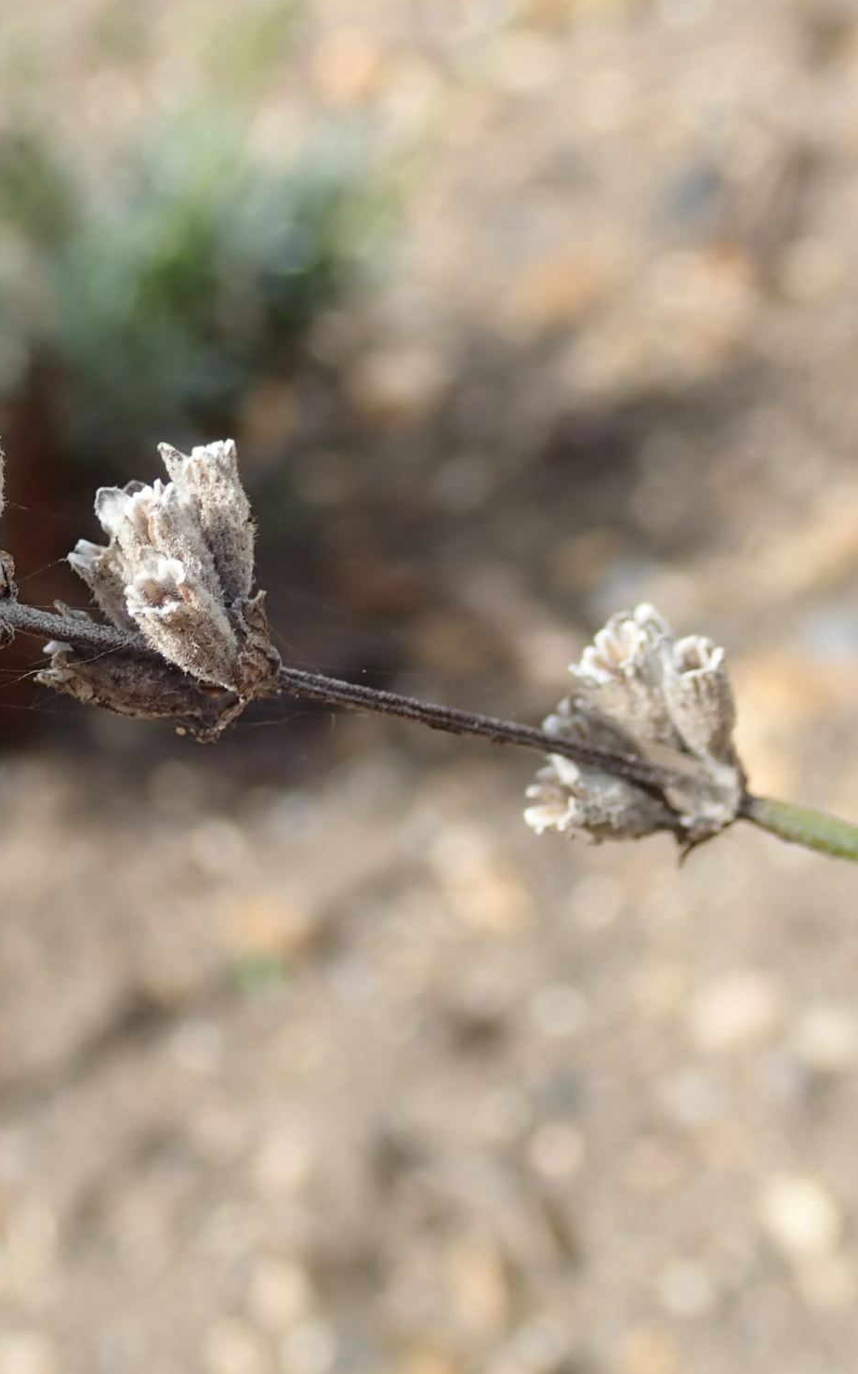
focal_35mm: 66
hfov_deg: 19.5
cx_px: 196
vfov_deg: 31.1
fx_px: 2471
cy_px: 694
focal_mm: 8.41
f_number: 4.5
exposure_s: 1/320
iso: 100
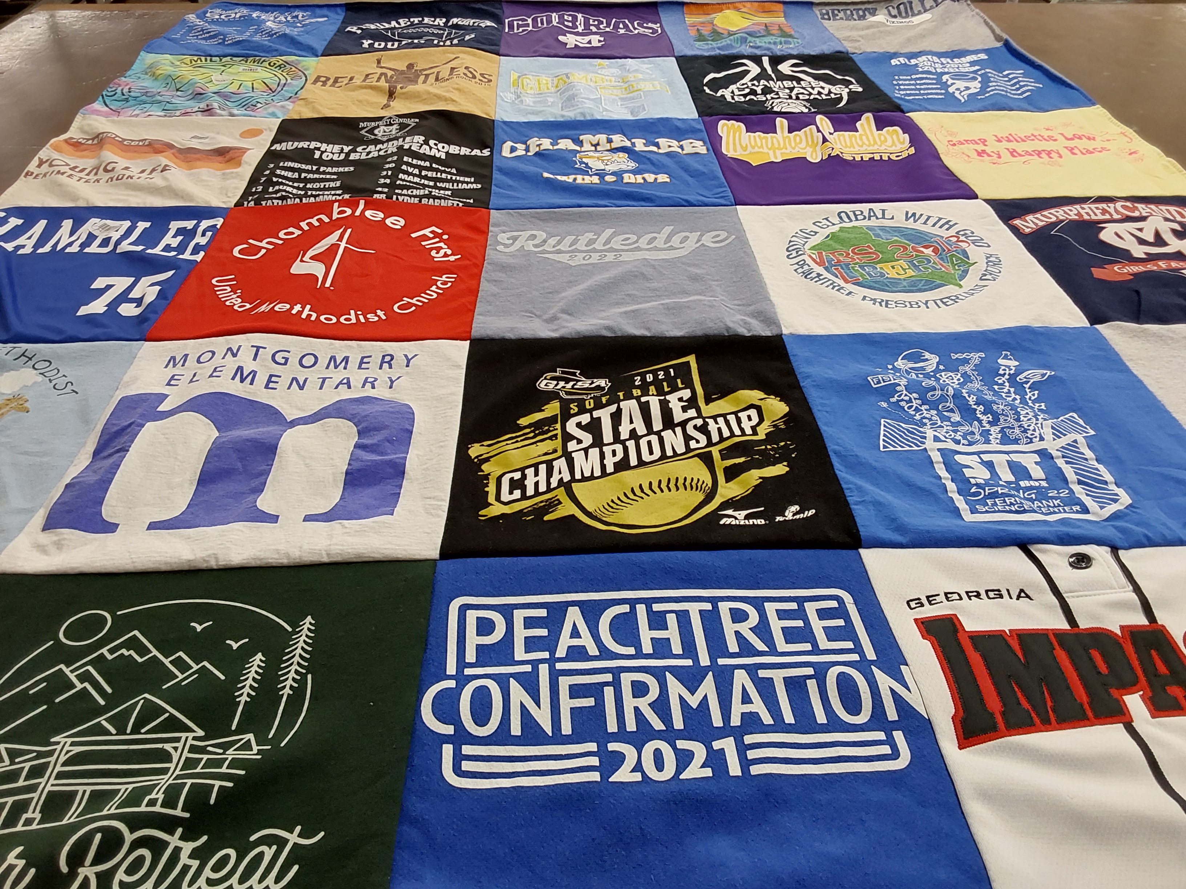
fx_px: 959
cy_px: 444
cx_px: 593
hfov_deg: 63.4
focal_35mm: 28
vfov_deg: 49.7
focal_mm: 2.91
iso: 100
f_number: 1.9
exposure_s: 1/60
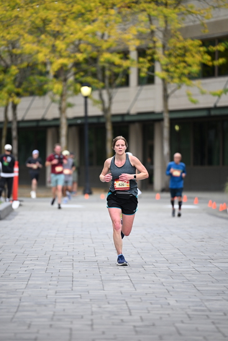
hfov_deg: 6.9
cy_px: 170
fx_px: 1899
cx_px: 114
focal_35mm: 200
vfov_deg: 10.3
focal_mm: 200
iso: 640
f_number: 2.8
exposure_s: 1/2000
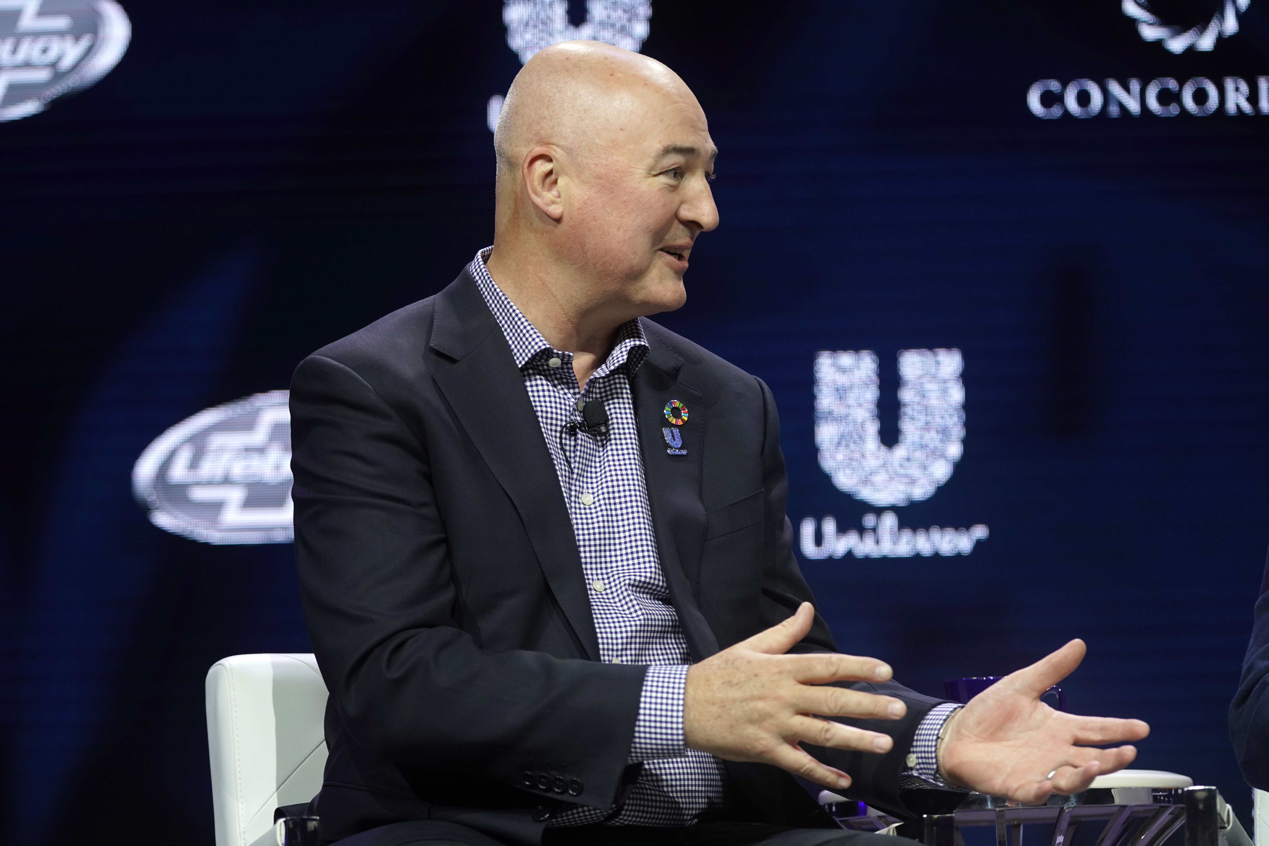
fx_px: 5640
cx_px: 634
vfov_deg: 8.6
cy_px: 423
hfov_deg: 12.8
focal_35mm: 160
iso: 1250
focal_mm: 160
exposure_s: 1/250
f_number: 4
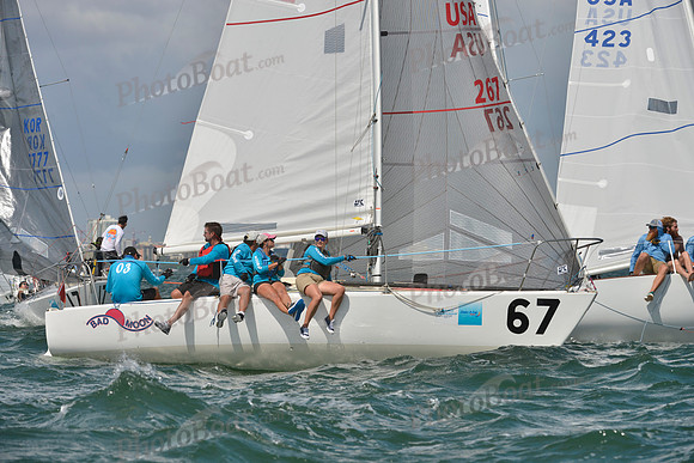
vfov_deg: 6.9
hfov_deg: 10.3
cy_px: 232
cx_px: 347
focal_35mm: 200
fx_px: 3856
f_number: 8
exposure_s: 1/1000
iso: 200
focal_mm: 200
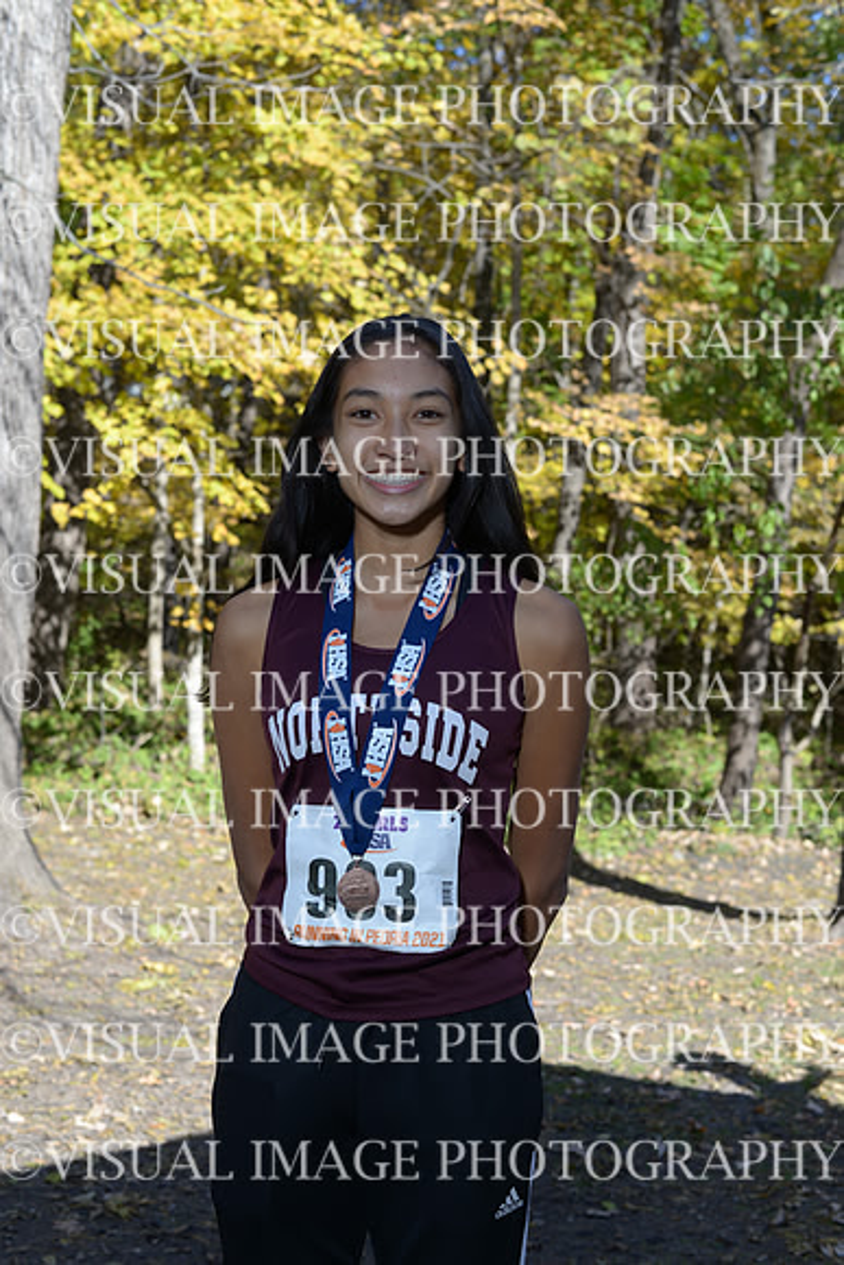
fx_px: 1757
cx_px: 422
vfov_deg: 39.6
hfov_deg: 27.0
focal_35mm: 50
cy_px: 632
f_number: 6.3
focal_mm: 50
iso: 125
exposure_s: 1/200
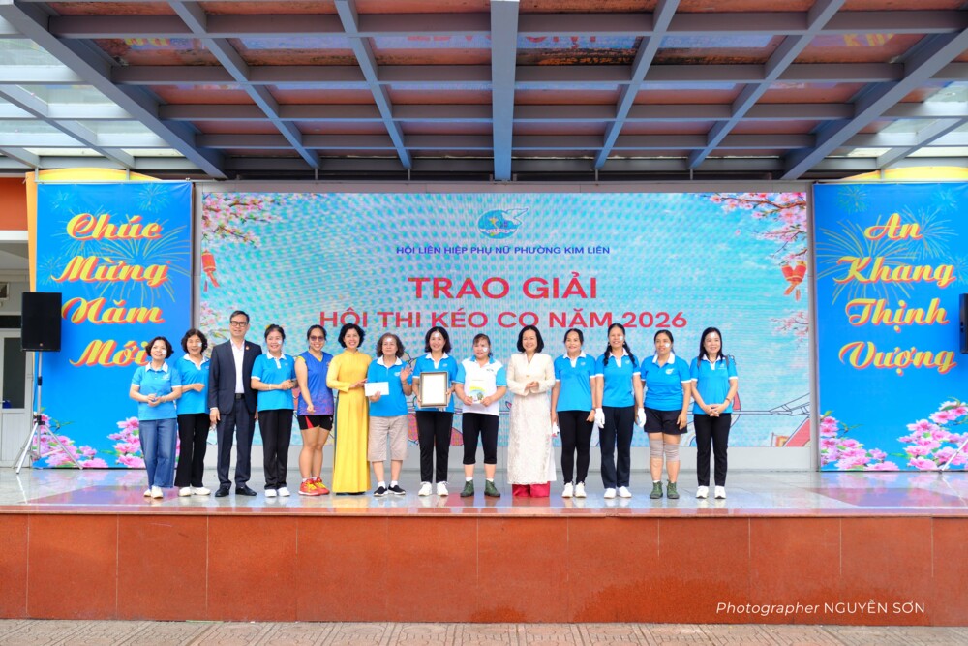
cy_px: 323
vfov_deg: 34.2
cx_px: 484
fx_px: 1049
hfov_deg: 49.5
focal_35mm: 39
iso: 250
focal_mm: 25.7
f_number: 4
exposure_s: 1/160
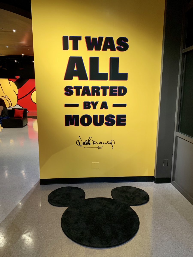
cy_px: 128
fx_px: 193
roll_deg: +0.0
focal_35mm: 26
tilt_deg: -9.6
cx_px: 96
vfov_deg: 67.3
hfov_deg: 53.1
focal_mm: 4.25
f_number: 1.8
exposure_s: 1/60
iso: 100
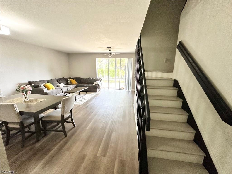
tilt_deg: -10.8
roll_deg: -0.8
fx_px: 94
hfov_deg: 102.1
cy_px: 87
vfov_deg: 85.7
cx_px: 116
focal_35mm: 14
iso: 250
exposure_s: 1/120
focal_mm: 2.22
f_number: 2.2
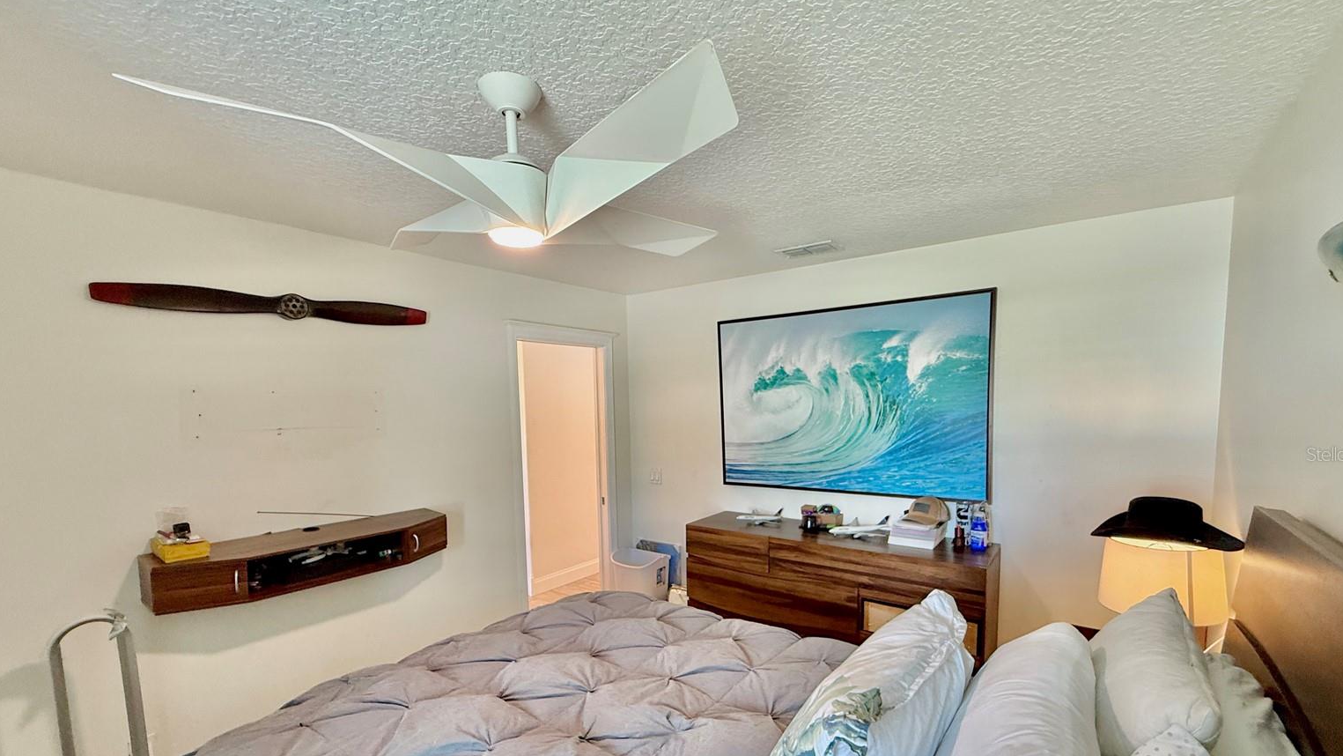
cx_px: 685
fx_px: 570
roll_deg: +0.4
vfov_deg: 66.4
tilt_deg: -4.5
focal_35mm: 16
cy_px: 454
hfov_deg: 99.4
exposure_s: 1/60
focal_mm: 2.22
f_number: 2.2
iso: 200
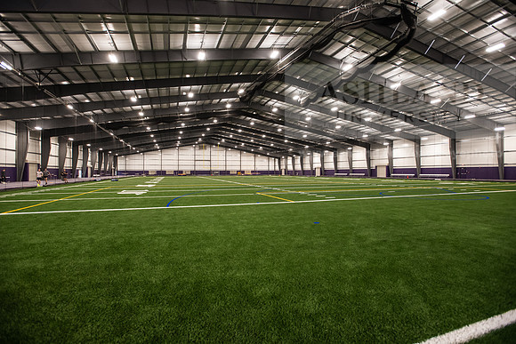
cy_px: 172
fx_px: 244
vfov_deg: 70.5
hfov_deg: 93.3
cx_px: 258
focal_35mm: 17
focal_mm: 17
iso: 1250
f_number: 4
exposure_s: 1/125
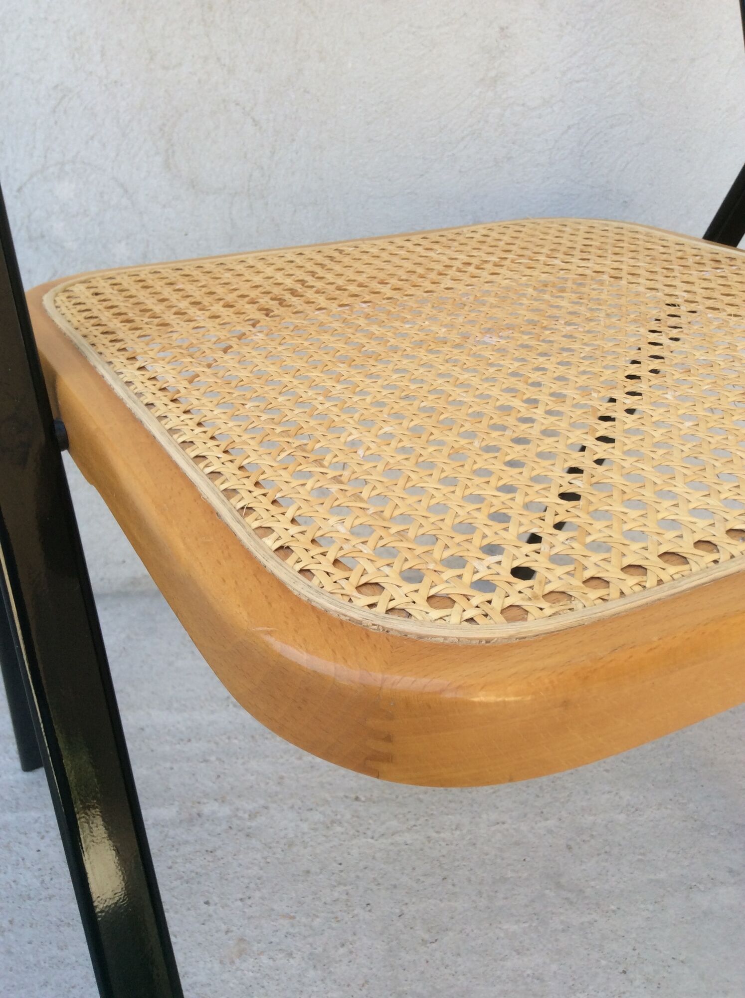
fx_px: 921
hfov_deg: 44.1
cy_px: 499
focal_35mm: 32
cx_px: 372
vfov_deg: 56.9
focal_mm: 3.3
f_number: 2.4
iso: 32
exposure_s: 1/153
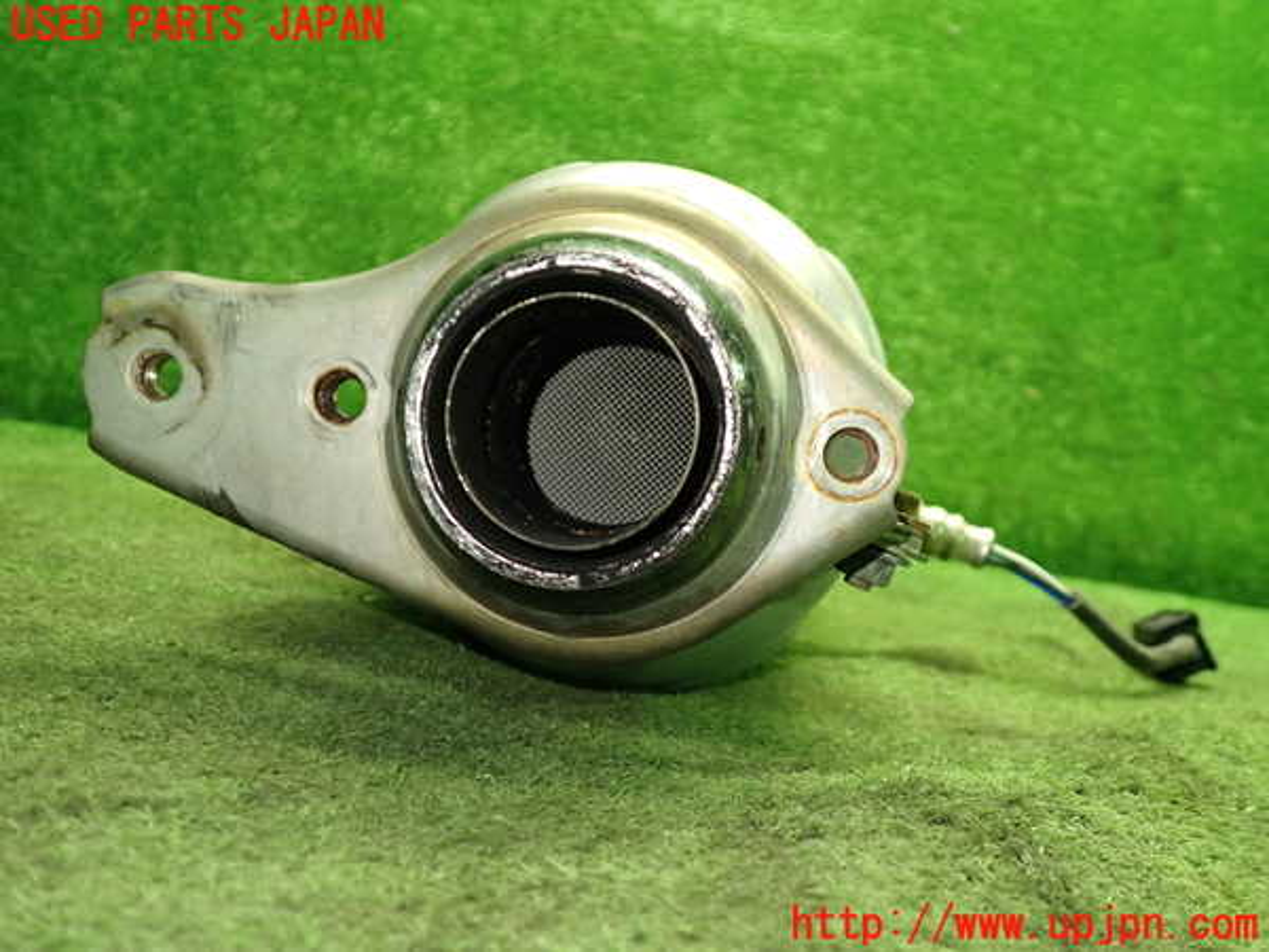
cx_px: 634
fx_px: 1100
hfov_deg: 60.0
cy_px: 476
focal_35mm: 30
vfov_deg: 46.8
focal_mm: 5.4
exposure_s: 1/30
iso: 320
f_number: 2.3
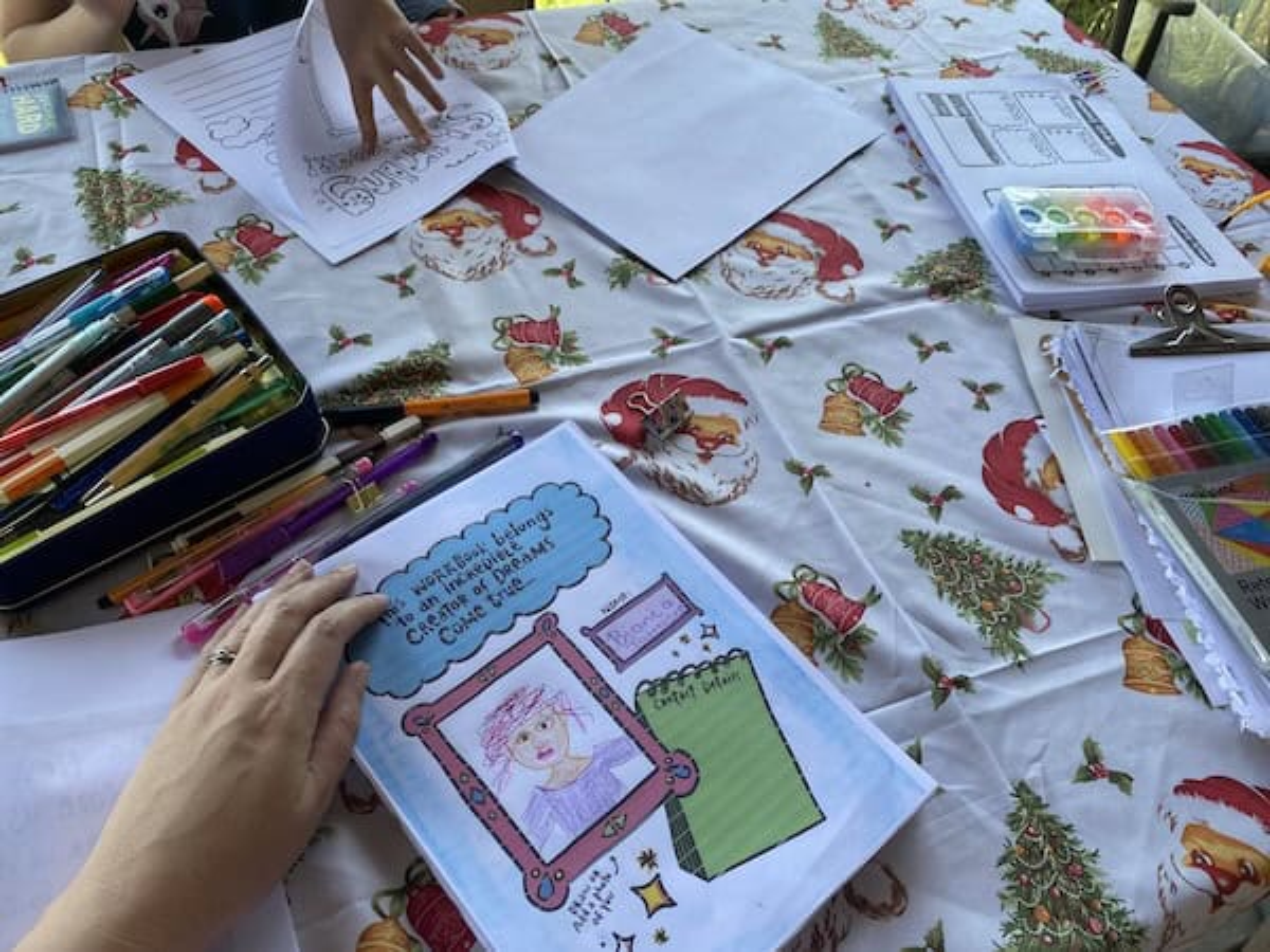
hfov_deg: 67.3
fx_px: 954
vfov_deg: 53.1
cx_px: 635
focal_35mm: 26
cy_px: 476
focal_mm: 4.2
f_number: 1.8
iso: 32
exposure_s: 1/159
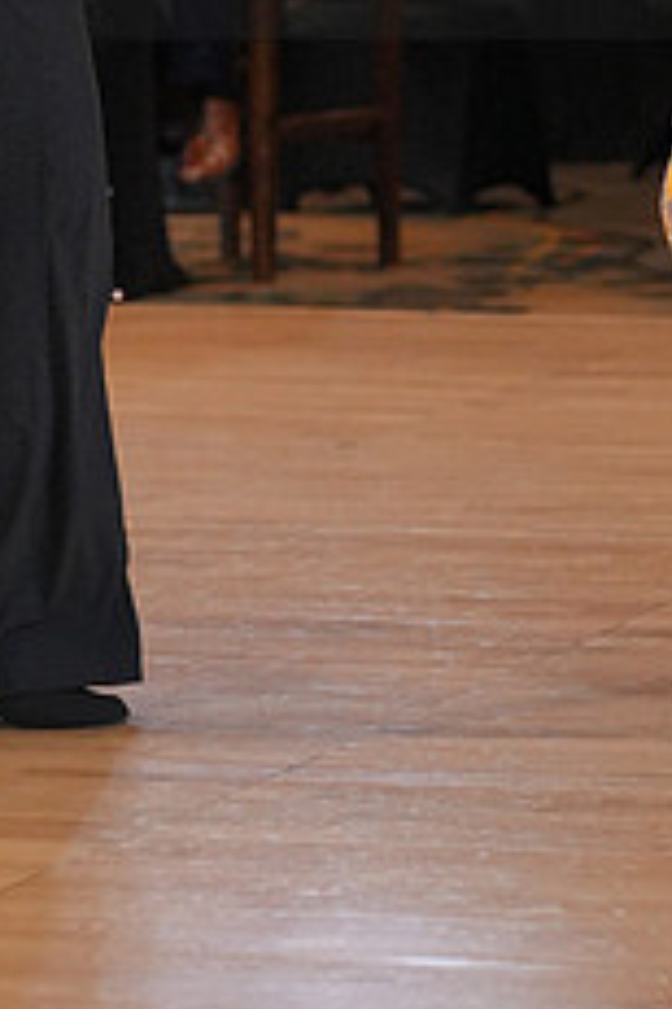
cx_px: 399
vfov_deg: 8.8
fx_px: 6467
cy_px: -105
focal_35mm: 231
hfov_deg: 5.9
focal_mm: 92
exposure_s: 1/500
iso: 3200
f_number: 3.5
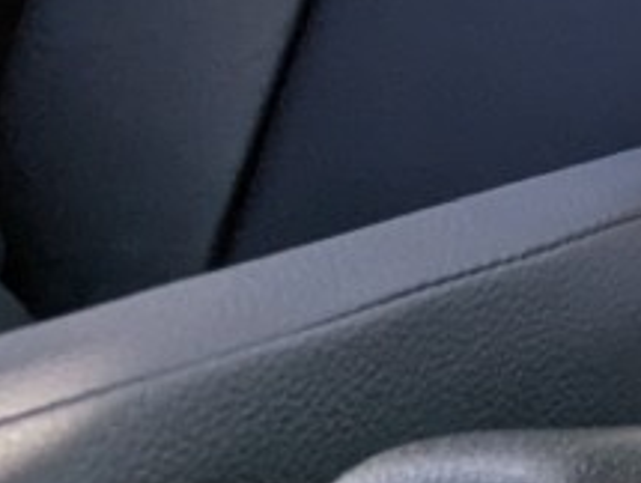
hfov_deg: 11.8
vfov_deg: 12.2
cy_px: -561
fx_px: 1929
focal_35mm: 104
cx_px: 1838
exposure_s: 1/294
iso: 44
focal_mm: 2.35
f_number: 2.2
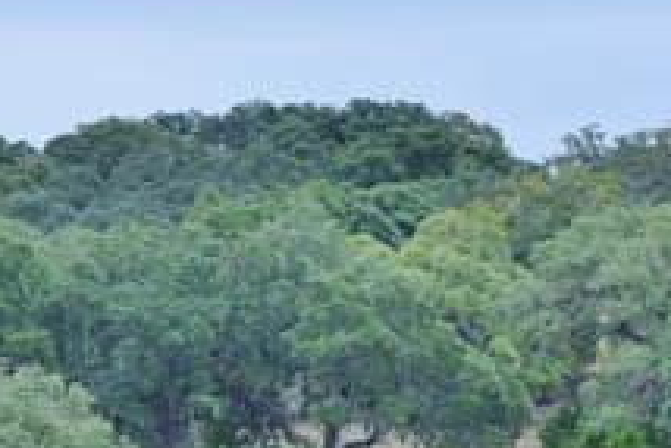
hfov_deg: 8.3
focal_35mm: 246
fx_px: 4597
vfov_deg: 5.6
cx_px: -56
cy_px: 525
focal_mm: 55
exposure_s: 1/250
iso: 220
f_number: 8
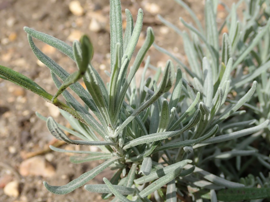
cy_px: 92
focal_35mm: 54
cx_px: 141
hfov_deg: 35.5
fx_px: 421
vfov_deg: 27.0
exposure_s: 1/500
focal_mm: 8.41
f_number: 4.5
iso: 100
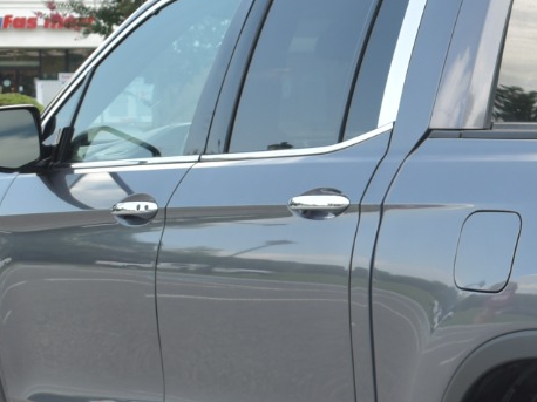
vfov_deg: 10.8
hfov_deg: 13.6
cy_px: 268
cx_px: 777
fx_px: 2135
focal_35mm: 138
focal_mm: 27
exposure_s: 1/125
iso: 100
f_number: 4
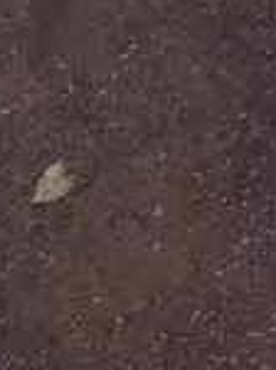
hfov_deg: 10.6
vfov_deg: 10.3
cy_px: -735
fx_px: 1482
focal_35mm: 139
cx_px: 207
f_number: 1.9
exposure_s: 1/636
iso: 40
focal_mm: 2.2
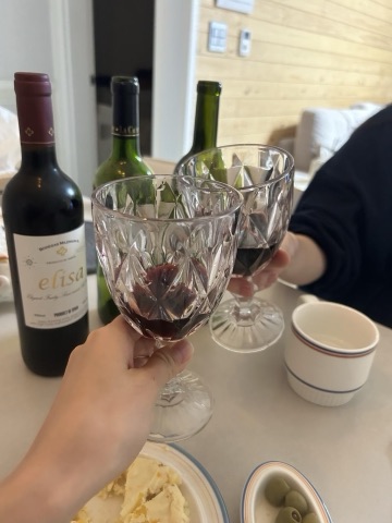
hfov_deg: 53.1
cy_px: 262
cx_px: 196
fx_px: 393
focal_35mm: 26
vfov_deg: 67.3
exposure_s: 1/60
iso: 500
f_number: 1.5
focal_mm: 5.7
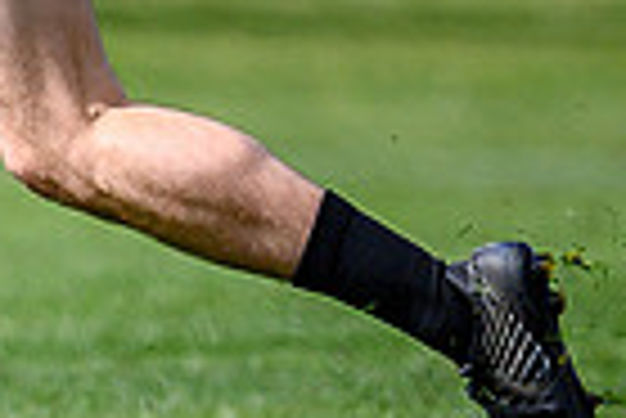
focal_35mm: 3472
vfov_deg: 0.4
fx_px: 60436
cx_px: -508
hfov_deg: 0.6
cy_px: 184
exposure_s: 1/2500
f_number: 4
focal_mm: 500
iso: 200
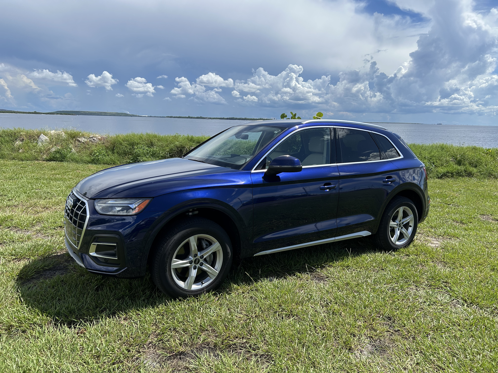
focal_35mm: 26
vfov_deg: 53.1
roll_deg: -1.0
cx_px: 249
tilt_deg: -11.4
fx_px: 374
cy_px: 186
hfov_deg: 67.3
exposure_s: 1/4831
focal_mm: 5.7
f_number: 1.5
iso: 50
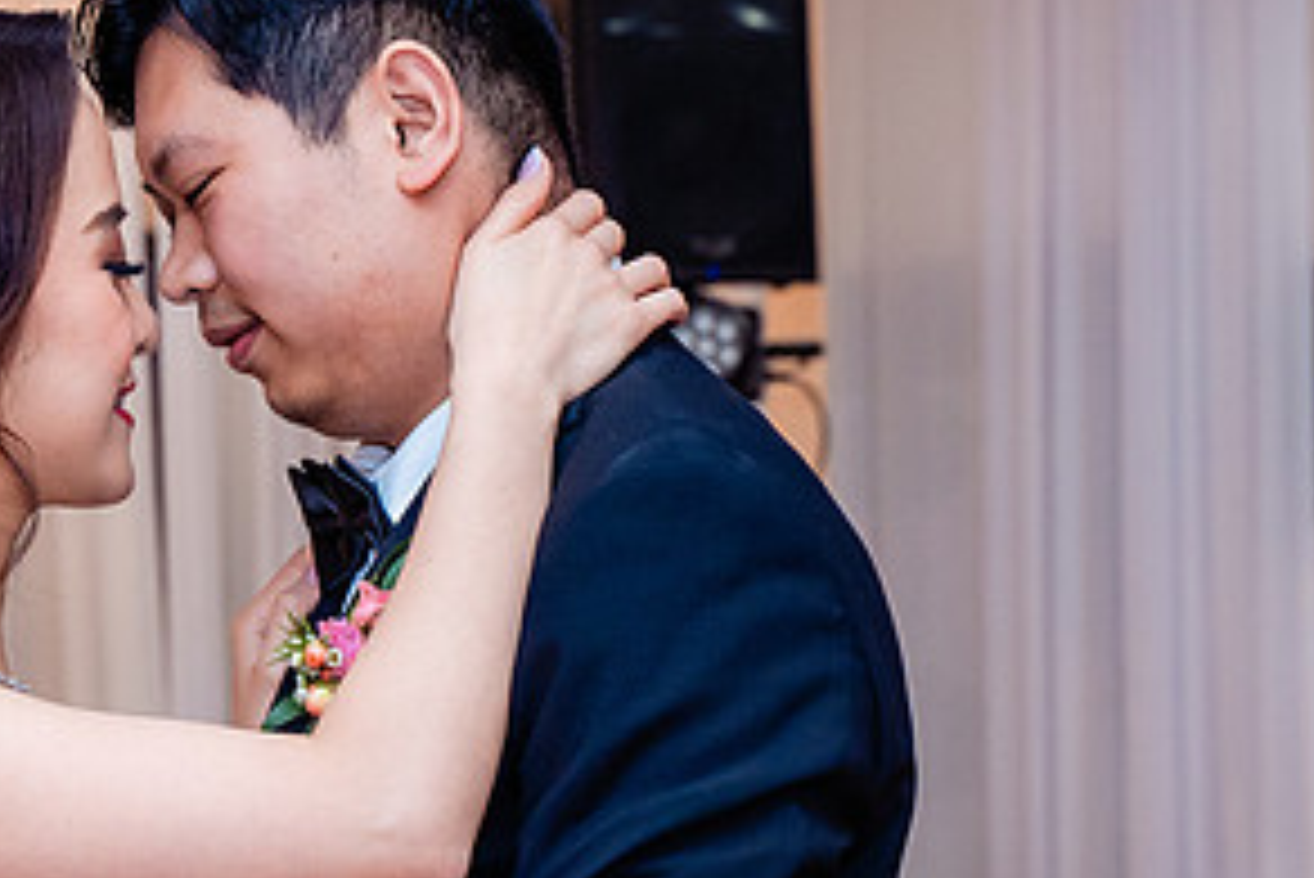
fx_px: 5916
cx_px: 470
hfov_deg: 12.7
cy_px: 638
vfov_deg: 8.5
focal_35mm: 162
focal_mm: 53
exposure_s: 1/160
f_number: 4.5
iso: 1600
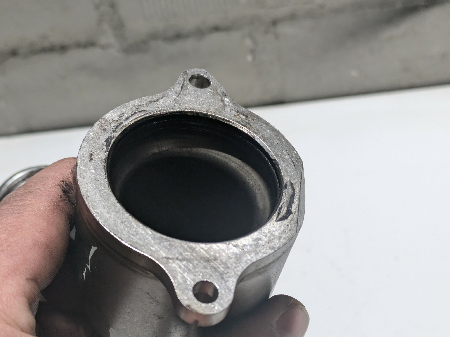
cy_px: 168
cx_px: 225
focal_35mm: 51
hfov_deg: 37.5
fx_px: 663
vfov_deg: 28.6
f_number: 1.89
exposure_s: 1/100
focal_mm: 5.43
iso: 152
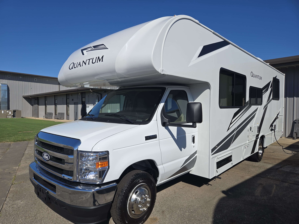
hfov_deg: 73.9
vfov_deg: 58.9
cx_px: 150
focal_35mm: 23
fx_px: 199
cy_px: 112
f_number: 1.8
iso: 25
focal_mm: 5.4
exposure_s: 1/3168
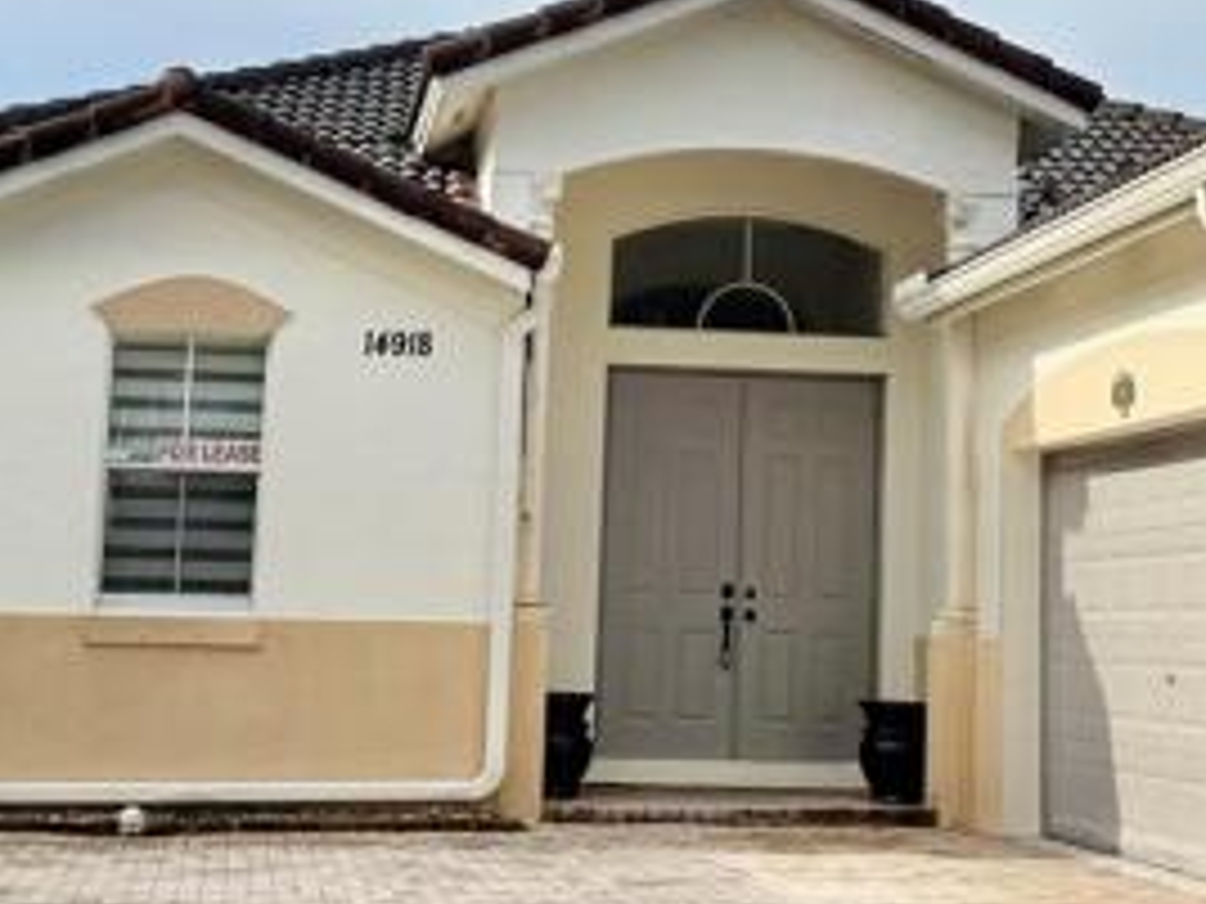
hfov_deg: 22.7
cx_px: 716
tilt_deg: +9.3
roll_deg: -1.0
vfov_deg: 16.9
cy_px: 94
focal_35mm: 86
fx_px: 2996
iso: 80
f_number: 1.78
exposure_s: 1/4975
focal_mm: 6.76
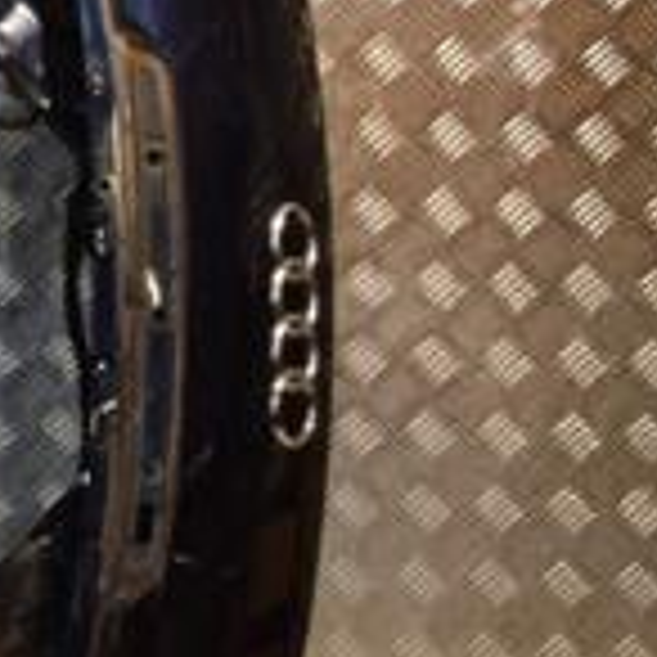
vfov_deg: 13.3
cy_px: 346
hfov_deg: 12.0
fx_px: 2807
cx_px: -634
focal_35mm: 131
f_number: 5.6
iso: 800
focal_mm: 25
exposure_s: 1/200
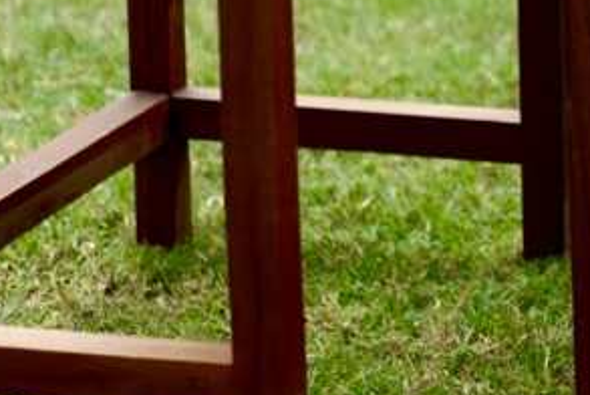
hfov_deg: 10.0
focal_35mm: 193
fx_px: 3166
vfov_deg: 6.9
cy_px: -363
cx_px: 1087
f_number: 2.2
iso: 250
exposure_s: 1/200
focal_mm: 35
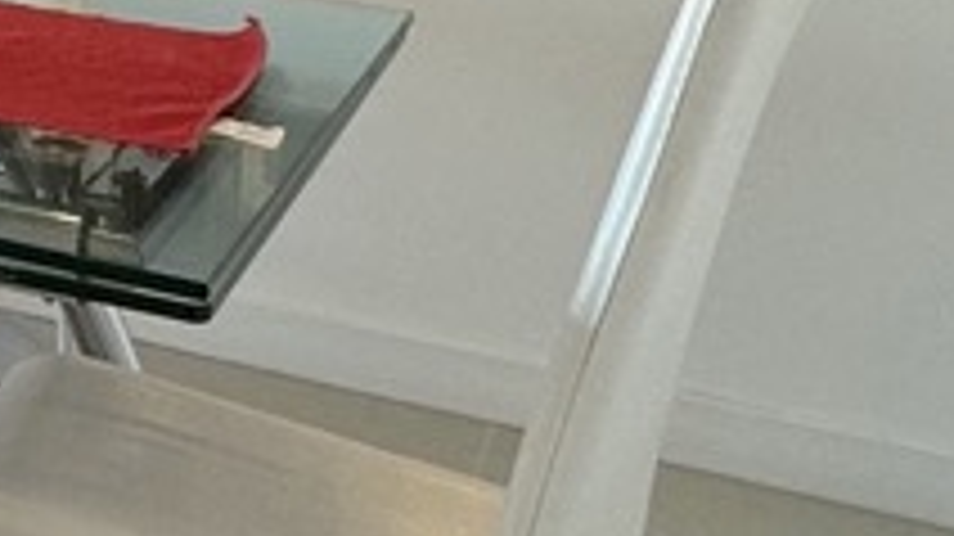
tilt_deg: -2.5
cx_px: -864
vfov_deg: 12.0
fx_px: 2326
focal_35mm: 92
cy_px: -464
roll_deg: -1.8
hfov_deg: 17.6
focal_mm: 2.22
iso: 125
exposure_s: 1/100
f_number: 2.2
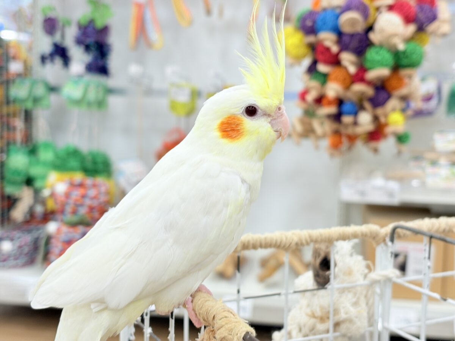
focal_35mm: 52
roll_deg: -0.4
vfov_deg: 28.0
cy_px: 170
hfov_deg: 36.8
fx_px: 683
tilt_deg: -5.1
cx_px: 228
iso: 40
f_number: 1.6
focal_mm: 5.96
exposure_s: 1/50
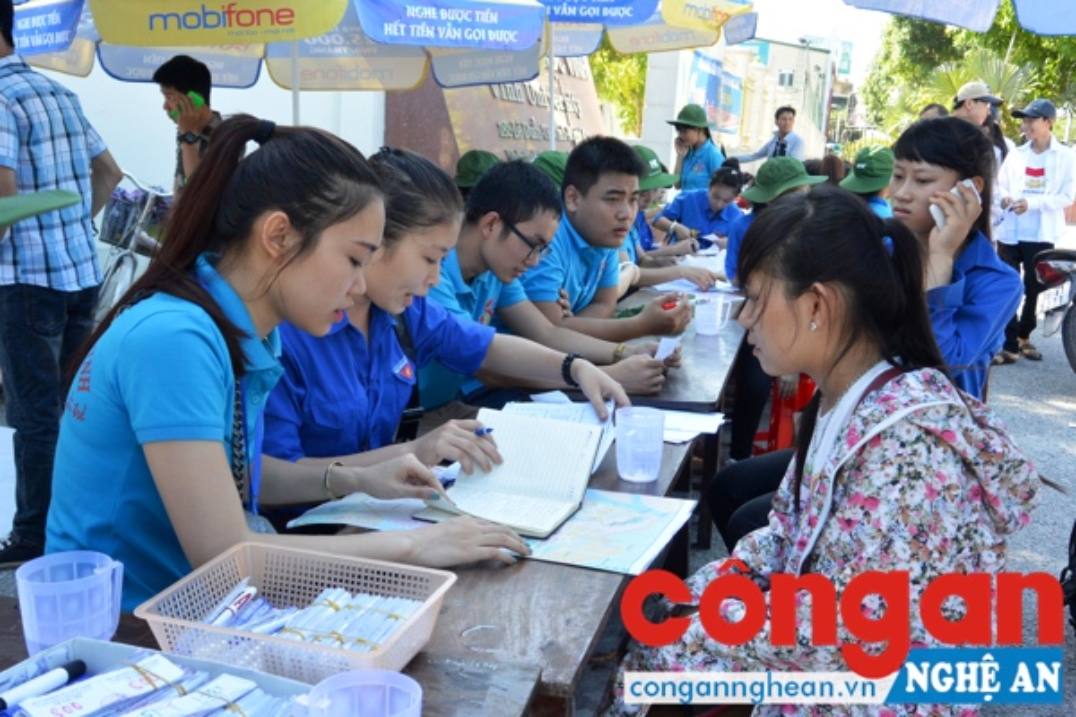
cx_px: 538
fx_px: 1016
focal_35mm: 34
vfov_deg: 38.9
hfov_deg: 55.8
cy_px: 358
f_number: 3.8
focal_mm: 12.7
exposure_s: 1/250
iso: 200
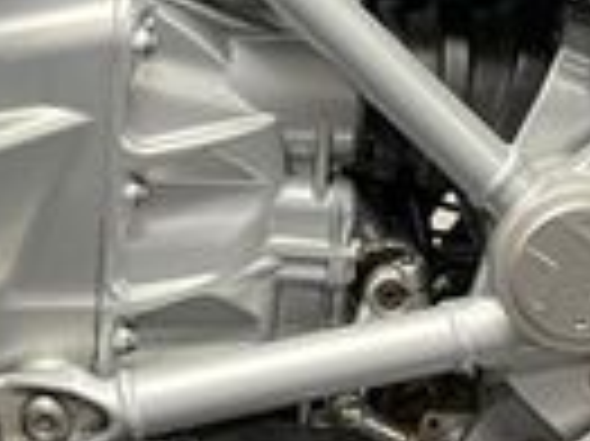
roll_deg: +1.4
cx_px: 95
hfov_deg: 15.4
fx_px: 2163
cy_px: -153
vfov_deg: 11.3
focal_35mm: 127
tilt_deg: -10.9
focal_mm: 5.1
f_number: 1.6
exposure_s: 1/50
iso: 320
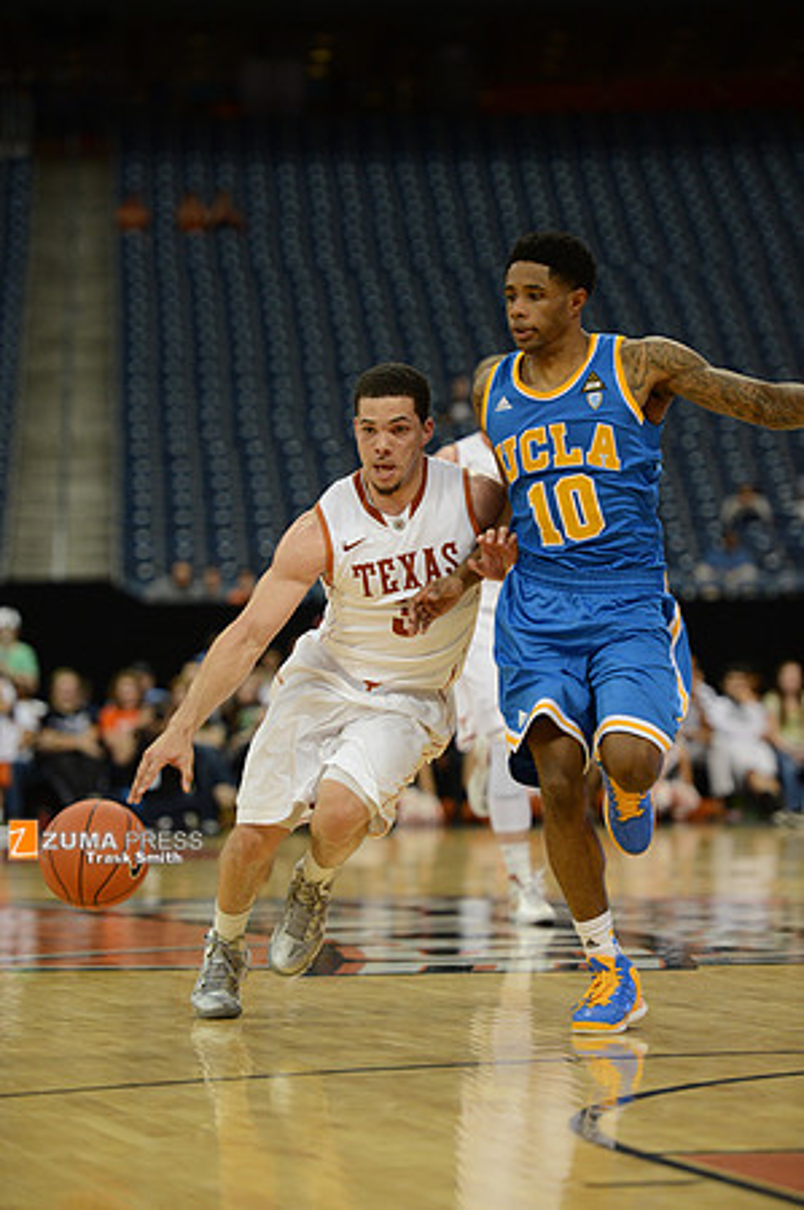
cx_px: 402
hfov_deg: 9.1
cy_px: 605
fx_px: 5036
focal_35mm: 150
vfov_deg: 13.7
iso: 2000
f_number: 2.8
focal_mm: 150
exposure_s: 1/1250
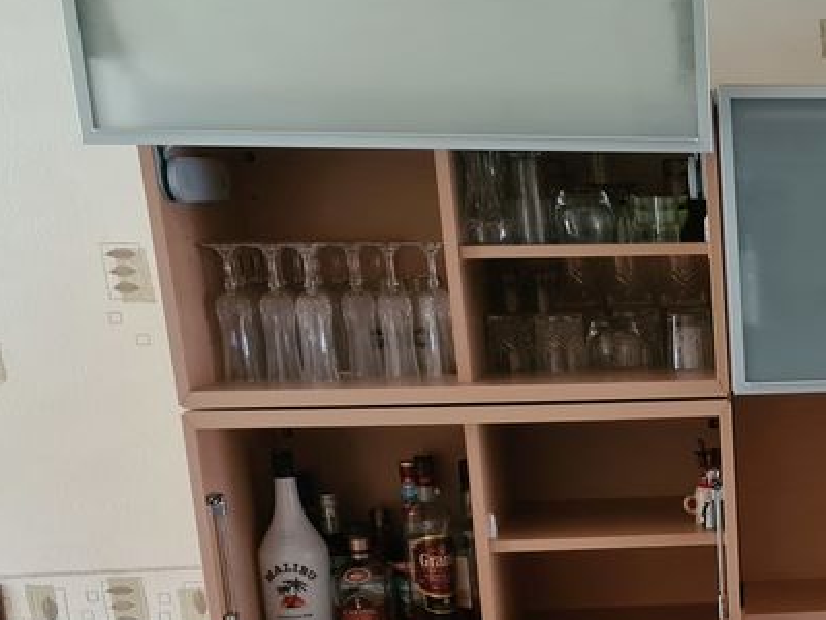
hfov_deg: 26.9
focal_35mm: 65
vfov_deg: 21.7
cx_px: 954
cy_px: 628
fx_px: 1551
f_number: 1.8
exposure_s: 1/25
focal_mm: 5.4
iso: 800
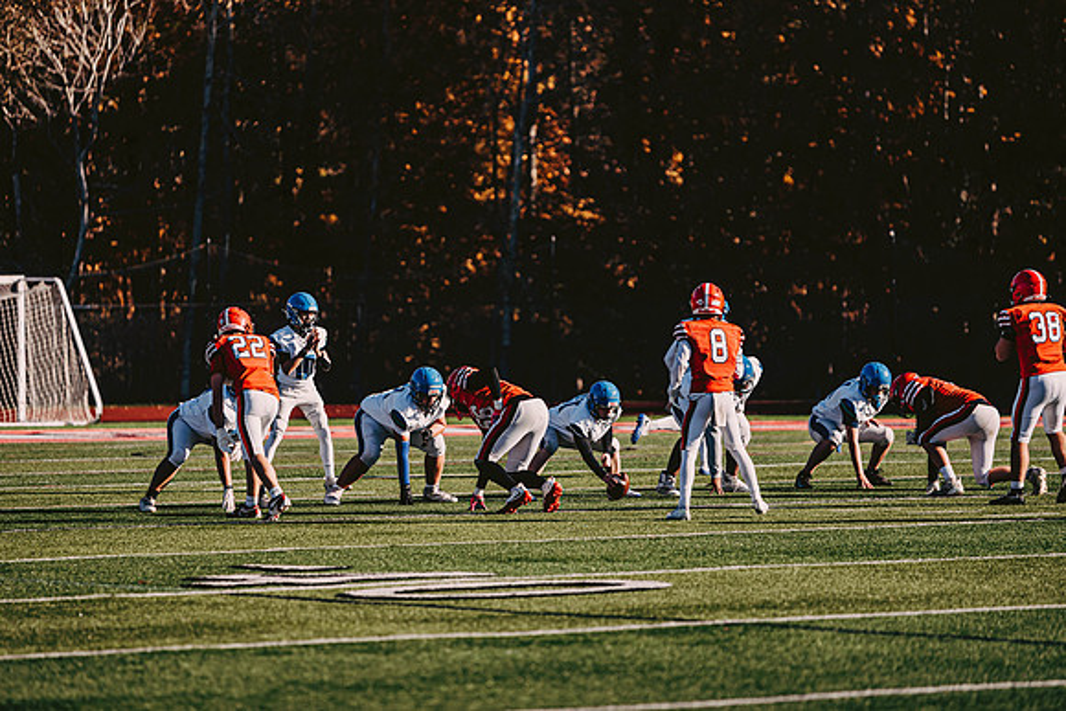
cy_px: 356
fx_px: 5923
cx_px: 533
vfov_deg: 6.9
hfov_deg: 10.3
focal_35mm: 200
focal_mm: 200
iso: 250
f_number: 3.2
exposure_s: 1/2000
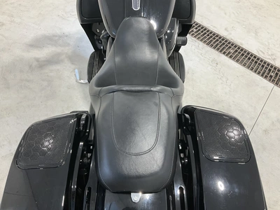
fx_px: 235
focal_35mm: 29
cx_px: 140
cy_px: 105
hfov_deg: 61.7
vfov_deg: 48.2
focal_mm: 3
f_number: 1.8
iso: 80
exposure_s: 1/60
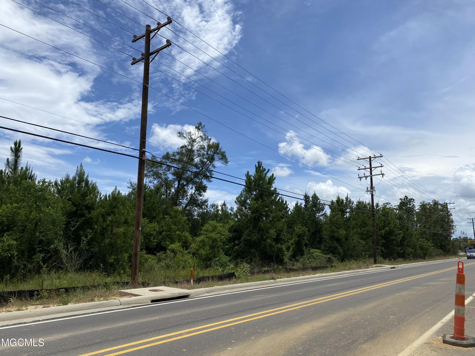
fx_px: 357
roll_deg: -1.6
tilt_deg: +9.9
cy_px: 178
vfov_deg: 53.1
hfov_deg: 67.3
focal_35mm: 26
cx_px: 238
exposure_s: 1/4808
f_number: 1.8
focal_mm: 4.25
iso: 32
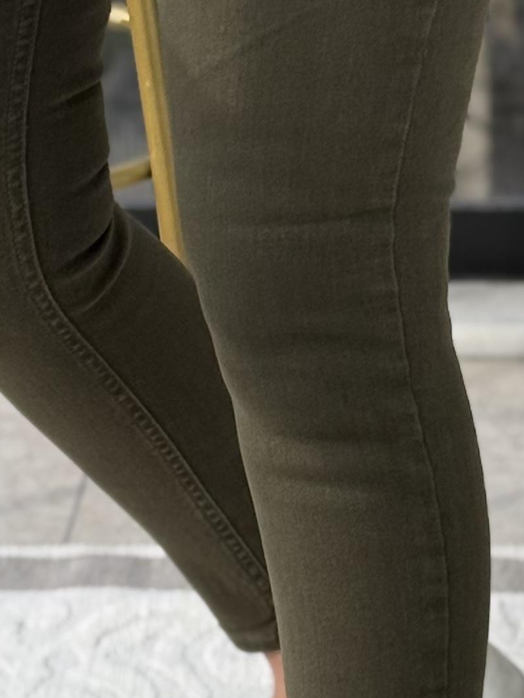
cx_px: 247
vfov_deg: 10.8
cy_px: 397
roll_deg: +3.5
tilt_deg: -37.0
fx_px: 3695
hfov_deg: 8.1
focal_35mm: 183
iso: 80
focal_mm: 6.76
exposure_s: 1/450
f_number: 1.78
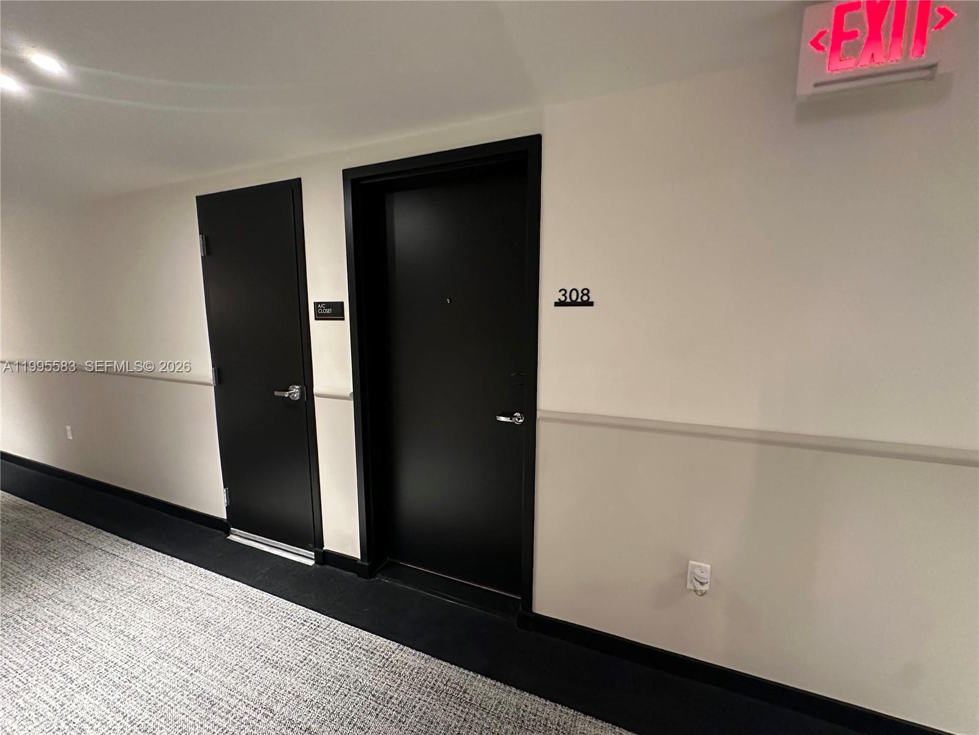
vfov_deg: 85.7
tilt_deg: -9.0
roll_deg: -1.3
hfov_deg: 102.1
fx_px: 396
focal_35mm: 14
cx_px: 490
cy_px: 368
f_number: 2.2
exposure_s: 1/60
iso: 800
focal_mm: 2.22
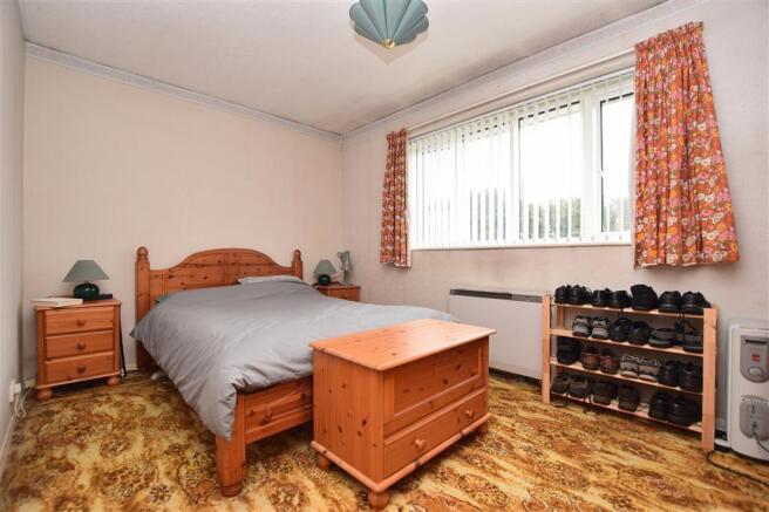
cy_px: 256
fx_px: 320
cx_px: 384
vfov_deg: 77.3
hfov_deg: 100.4
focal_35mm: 15
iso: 320
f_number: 5.6
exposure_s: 1/100
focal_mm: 10
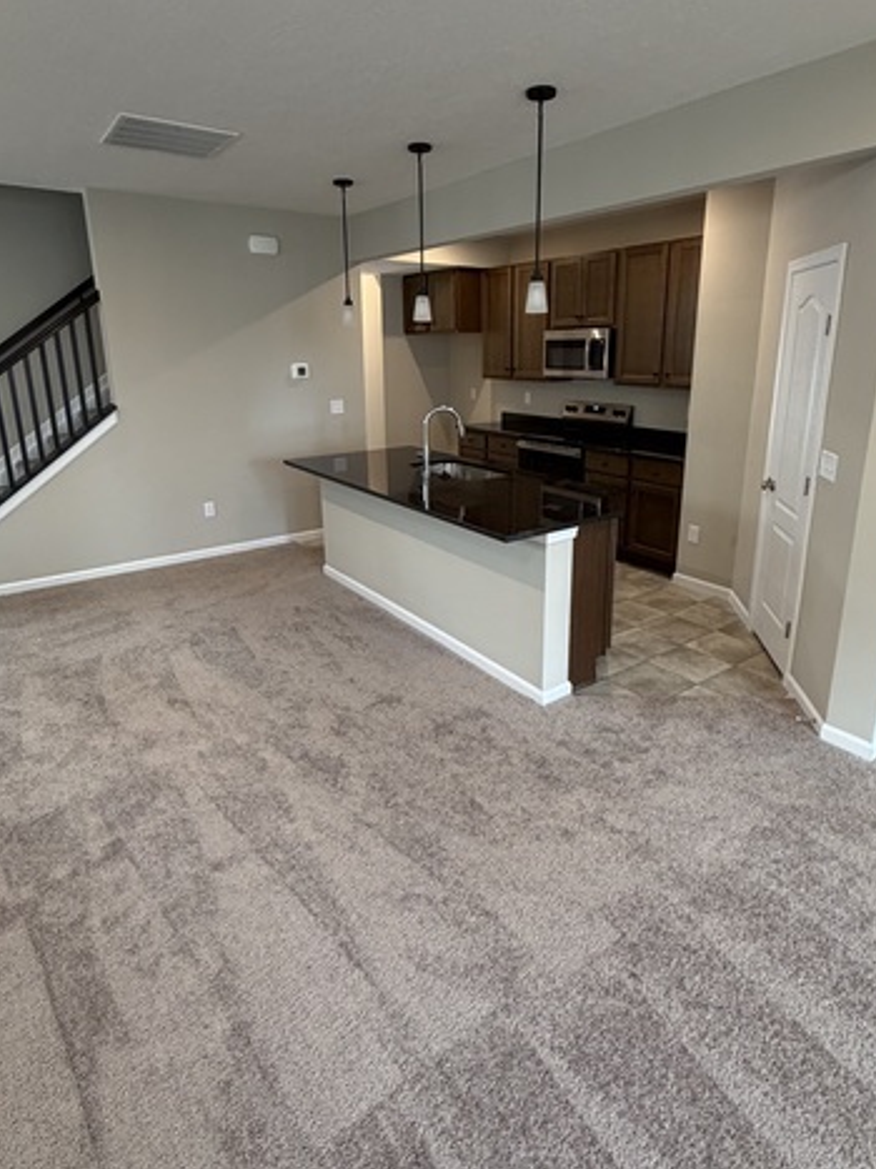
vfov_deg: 81.5
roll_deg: +1.0
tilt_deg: -14.2
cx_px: 453
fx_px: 675
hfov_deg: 65.9
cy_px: 527
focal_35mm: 20
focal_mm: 2.22
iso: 320
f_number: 2.2
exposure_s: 1/120
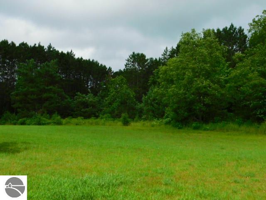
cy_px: 100
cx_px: 133
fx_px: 277
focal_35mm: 36
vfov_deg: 39.7
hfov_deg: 51.4
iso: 125
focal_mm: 6.3
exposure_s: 1/1250
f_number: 3.5
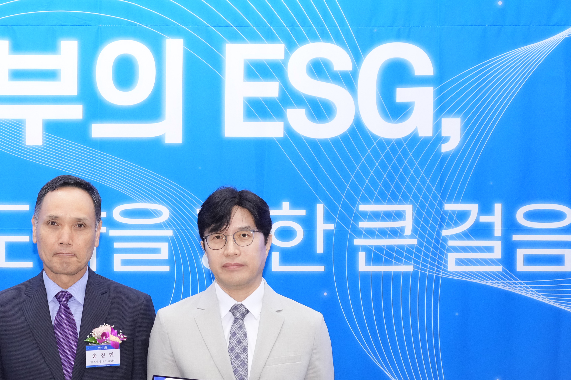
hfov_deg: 15.8
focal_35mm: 129
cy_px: 294
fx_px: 2046
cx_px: 101
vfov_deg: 10.6
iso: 3200
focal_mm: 73
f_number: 5
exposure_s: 1/100
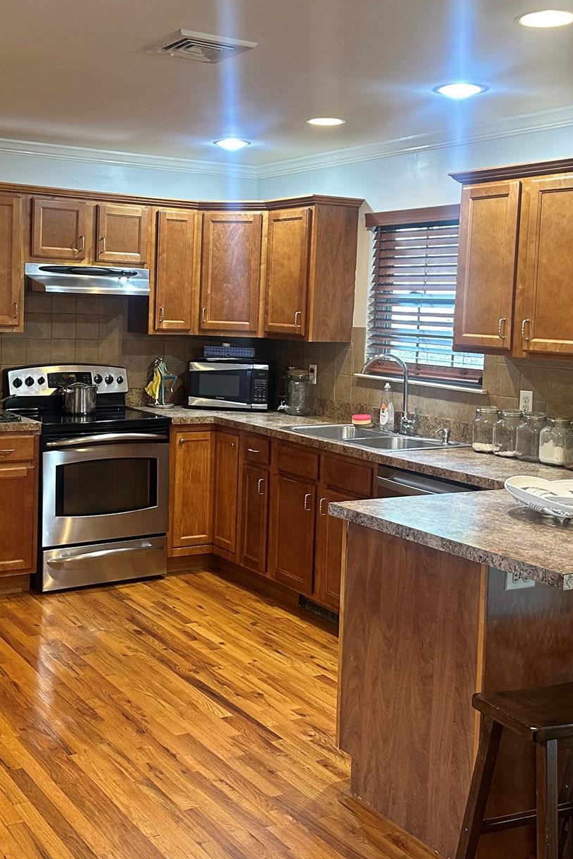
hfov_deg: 31.6
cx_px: 186
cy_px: 365
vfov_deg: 46.3
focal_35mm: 42
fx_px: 1003
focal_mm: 6.86
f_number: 1.78
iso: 200
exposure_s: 1/60
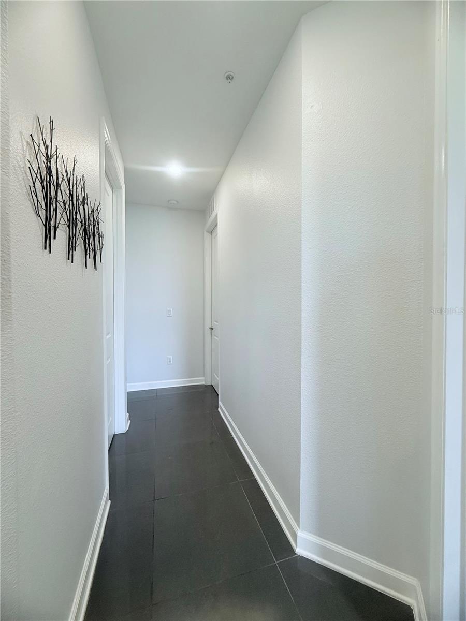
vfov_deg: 102.1
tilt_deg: -1.4
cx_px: 233
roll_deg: -0.1
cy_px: 310
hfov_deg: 85.7
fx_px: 251
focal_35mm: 14
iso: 250
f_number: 2.2
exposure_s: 1/120
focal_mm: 2.22
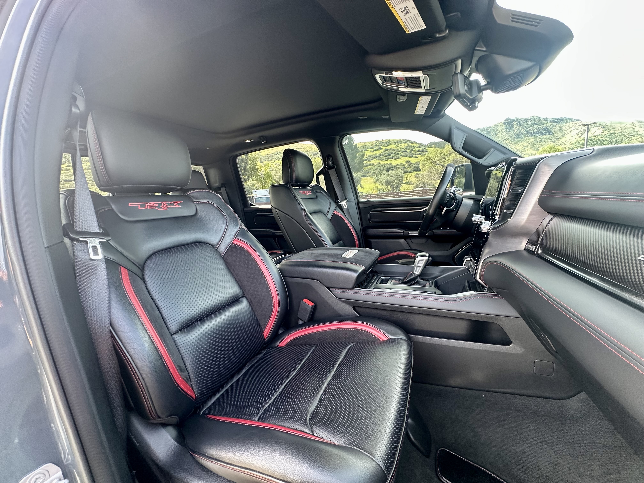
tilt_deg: -9.2
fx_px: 260
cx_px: 322
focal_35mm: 14
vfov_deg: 85.7
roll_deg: +5.5
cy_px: 242
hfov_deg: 102.1
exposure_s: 1/99
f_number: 2.2
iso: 160
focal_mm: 2.22
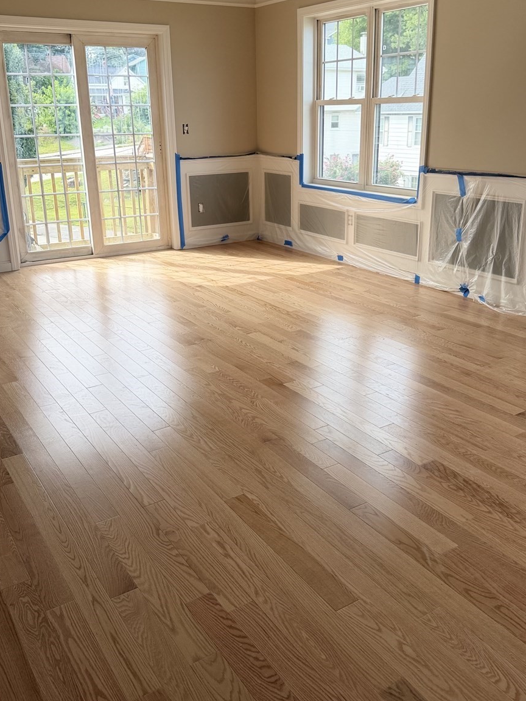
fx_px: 648
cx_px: 265
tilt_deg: -15.5
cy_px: 311
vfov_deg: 56.7
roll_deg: +0.4
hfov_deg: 44.2
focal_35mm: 32
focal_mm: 6.76
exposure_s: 1/473
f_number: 1.78
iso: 80
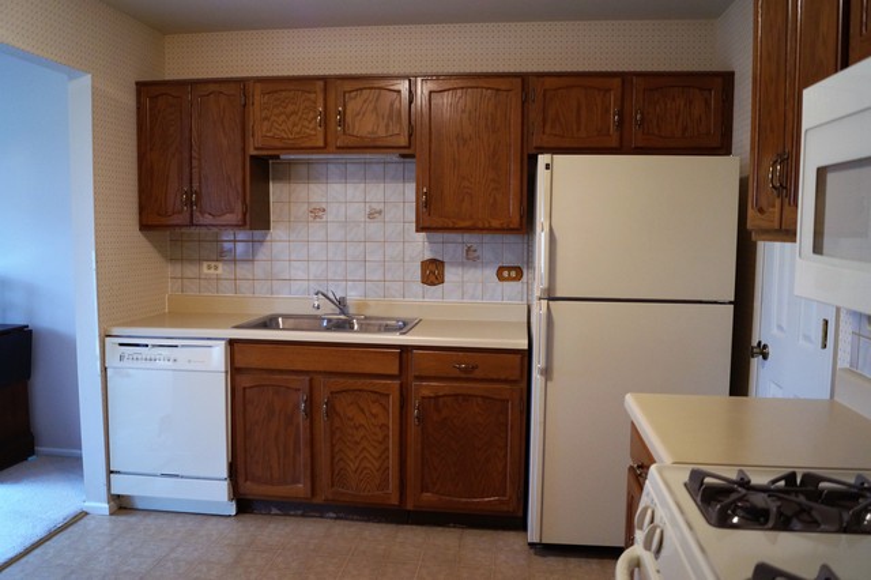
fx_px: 653
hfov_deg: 67.4
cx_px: 436
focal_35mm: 27
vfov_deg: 47.9
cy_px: 290
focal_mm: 18
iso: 800
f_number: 3.5
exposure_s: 1/80
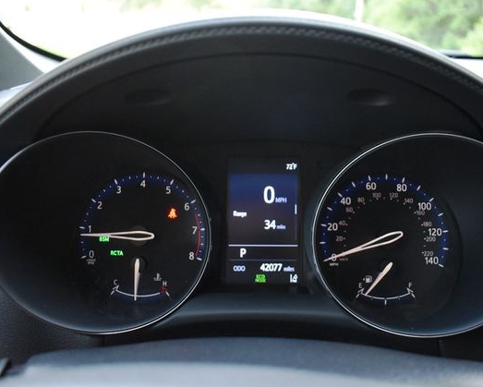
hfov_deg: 57.1
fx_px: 443
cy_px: 194
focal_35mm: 31
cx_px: 261
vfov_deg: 47.1
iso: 2000
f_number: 3.5
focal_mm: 18
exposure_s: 1/125
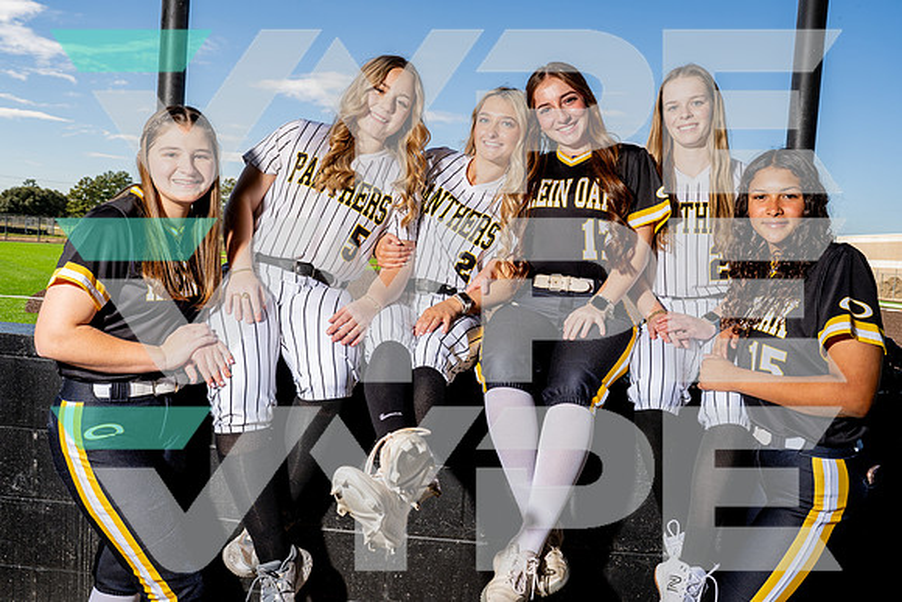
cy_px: 301
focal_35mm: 28
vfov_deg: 46.4
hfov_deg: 65.5
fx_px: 702
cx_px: 451
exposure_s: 1/250
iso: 100
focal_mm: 28
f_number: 8
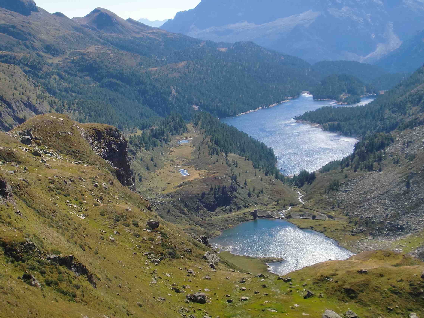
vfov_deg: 23.3
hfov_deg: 30.7
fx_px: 772
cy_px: 150
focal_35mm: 63
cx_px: 188
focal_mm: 6.51
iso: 64
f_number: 9.1
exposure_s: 1/125
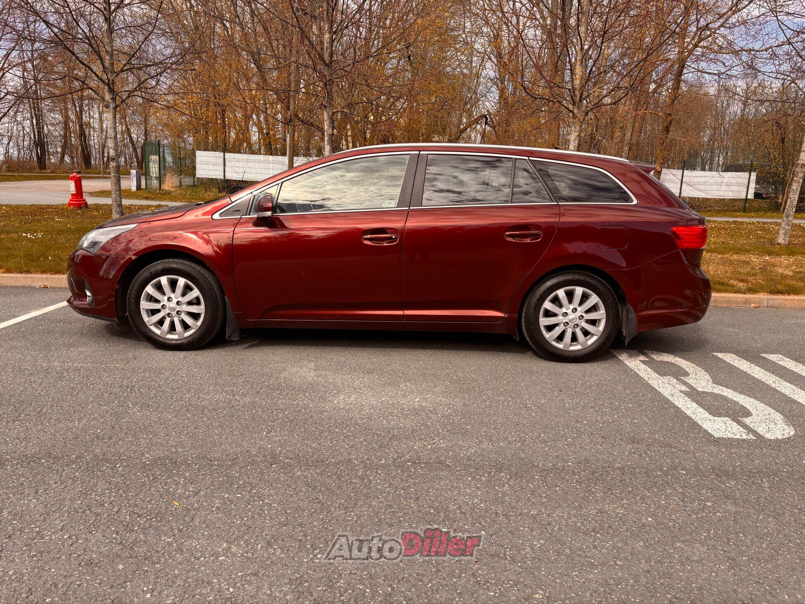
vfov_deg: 53.1
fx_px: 605
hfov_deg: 67.3
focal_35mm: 26
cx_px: 402
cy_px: 302
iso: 50
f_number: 1.6
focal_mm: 5.96
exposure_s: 1/1522
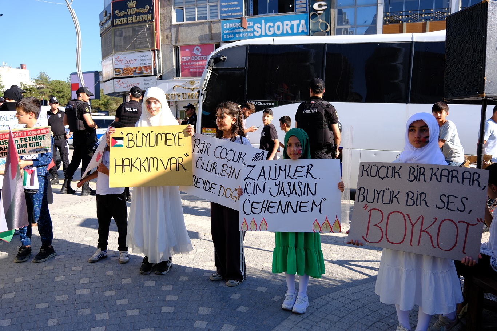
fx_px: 400
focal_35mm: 29
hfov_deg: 63.7
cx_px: 248
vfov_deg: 44.9
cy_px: 166
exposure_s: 1/400
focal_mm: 19.2
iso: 125
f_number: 4
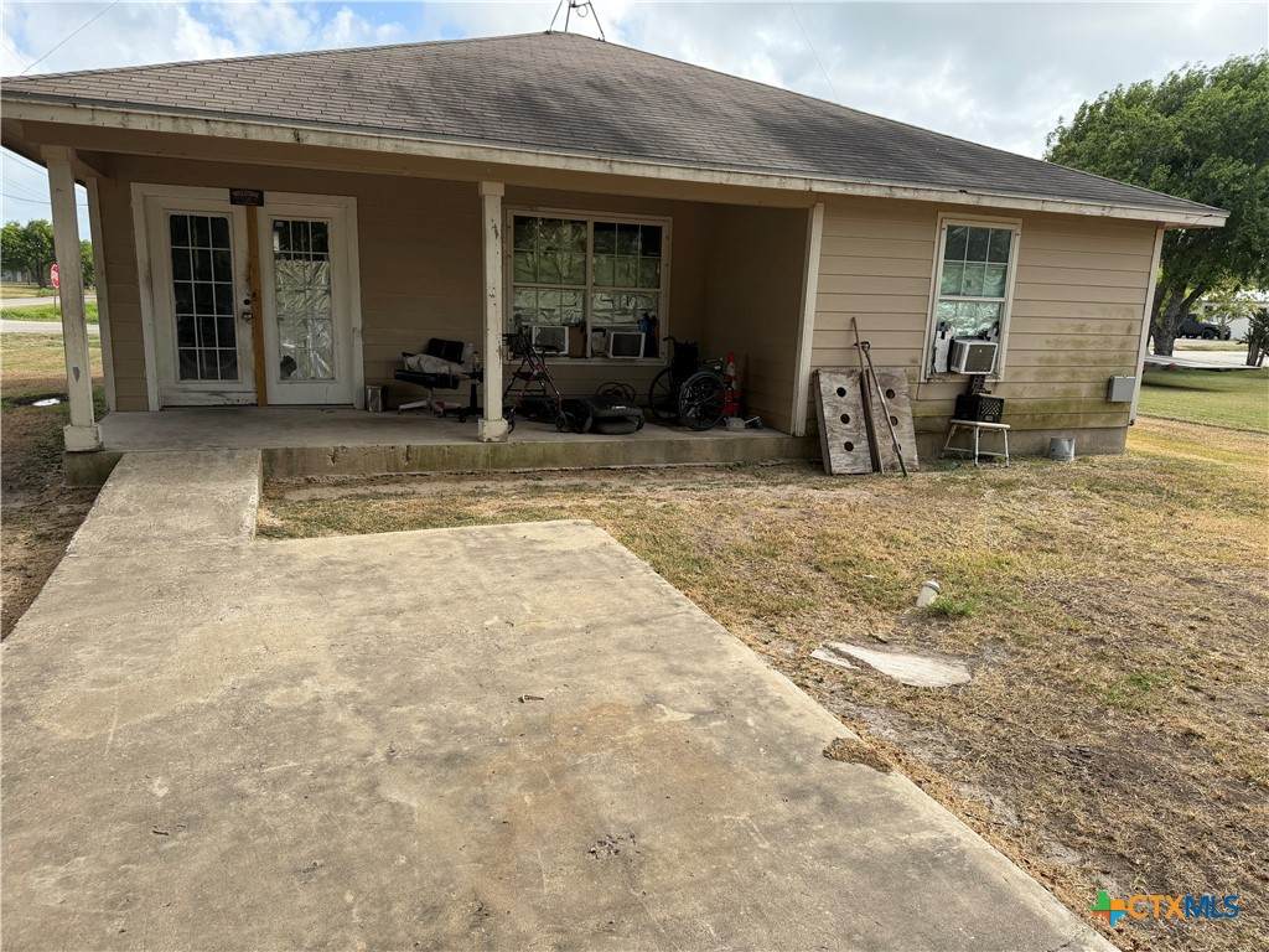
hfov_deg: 71.6
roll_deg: -1.8
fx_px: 880
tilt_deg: -11.3
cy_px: 476
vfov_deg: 56.8
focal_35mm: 24
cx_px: 634
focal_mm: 6.76
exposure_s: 1/2703
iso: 100
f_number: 1.78
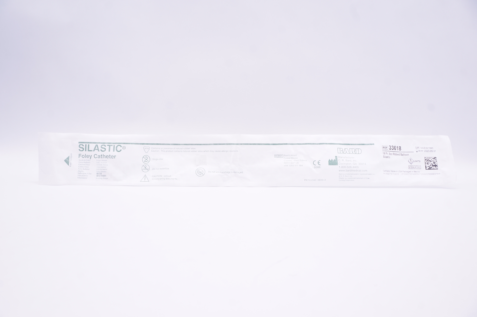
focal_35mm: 27
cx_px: 238
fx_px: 357
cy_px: 158
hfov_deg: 67.4
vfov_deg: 47.8
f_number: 9
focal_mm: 18
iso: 400
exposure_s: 1/25
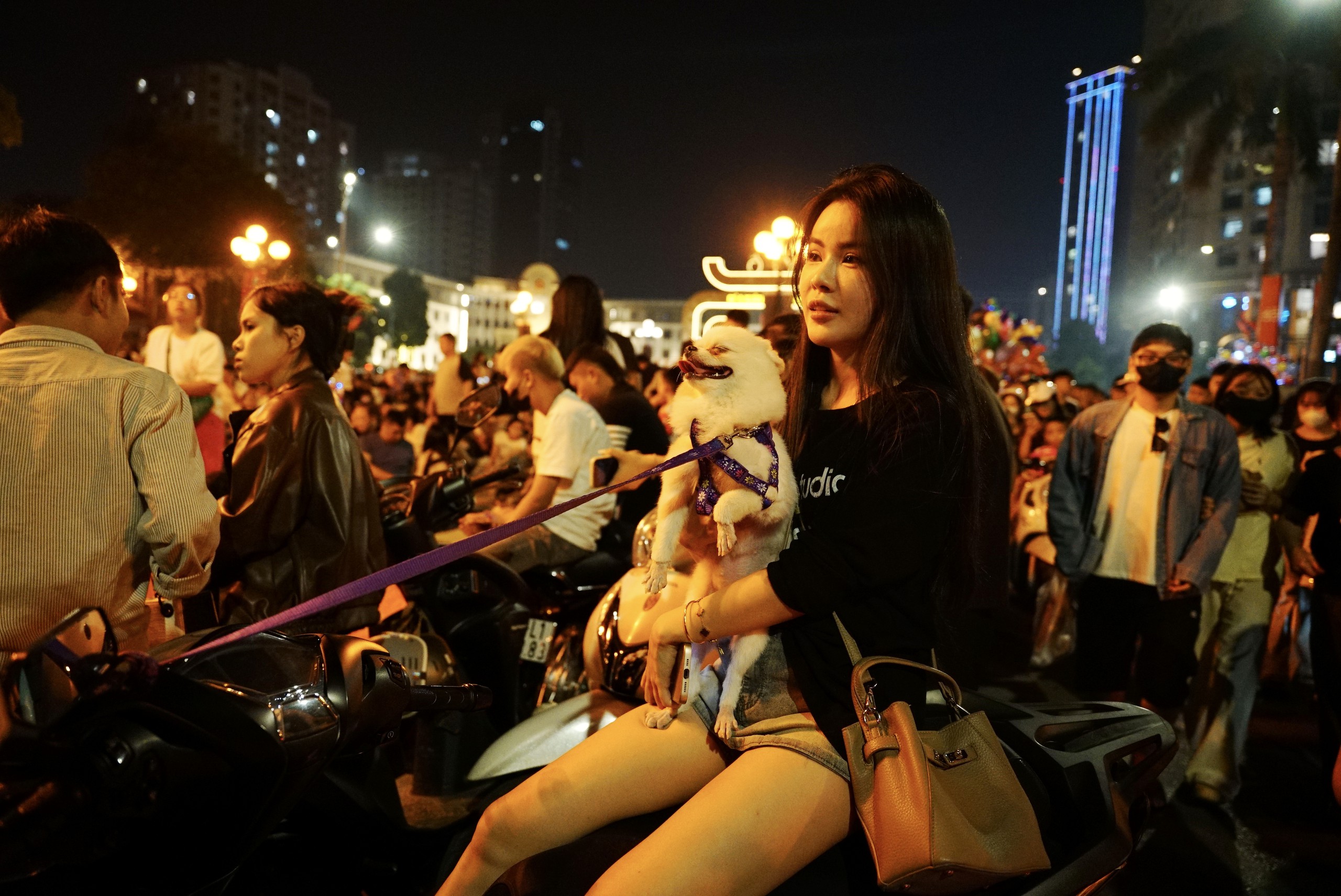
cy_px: 448
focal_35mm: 24
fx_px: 894
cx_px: 670
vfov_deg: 53.2
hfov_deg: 73.7
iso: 5000
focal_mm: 24
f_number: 2.8
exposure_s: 1/250
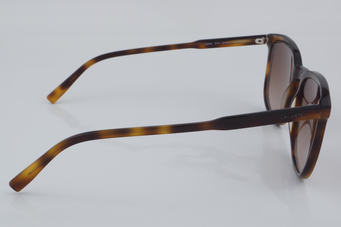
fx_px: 710
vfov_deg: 18.2
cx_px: 170
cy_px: 114
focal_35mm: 75
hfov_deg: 27.0
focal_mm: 50
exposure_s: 1/4
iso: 100
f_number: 32
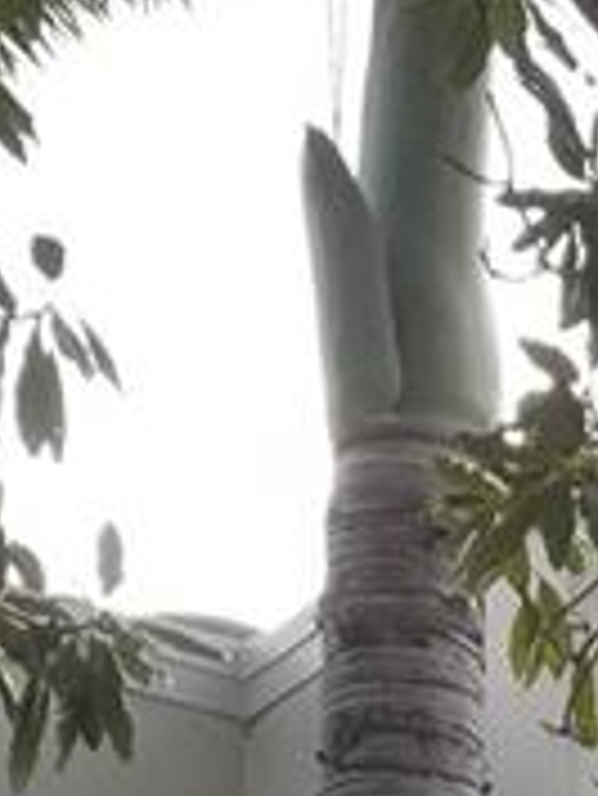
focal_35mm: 176
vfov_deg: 9.0
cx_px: 985
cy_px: 2406
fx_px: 4049
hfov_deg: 8.2
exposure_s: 1/766
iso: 50
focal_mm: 4.3
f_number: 1.7
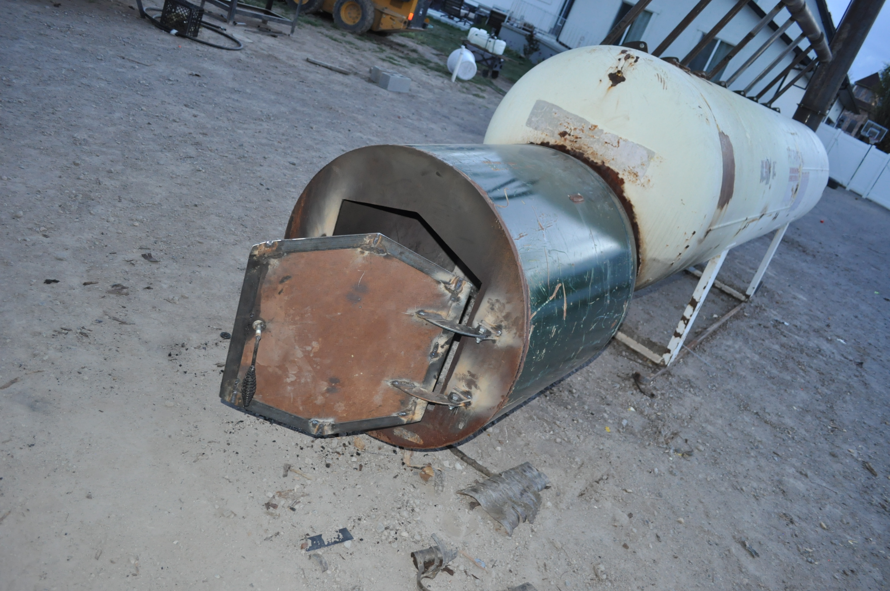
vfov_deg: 47.8
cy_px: 296
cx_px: 445
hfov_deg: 67.4
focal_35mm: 27
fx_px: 667
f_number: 3.5
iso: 800
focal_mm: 18
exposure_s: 1/60
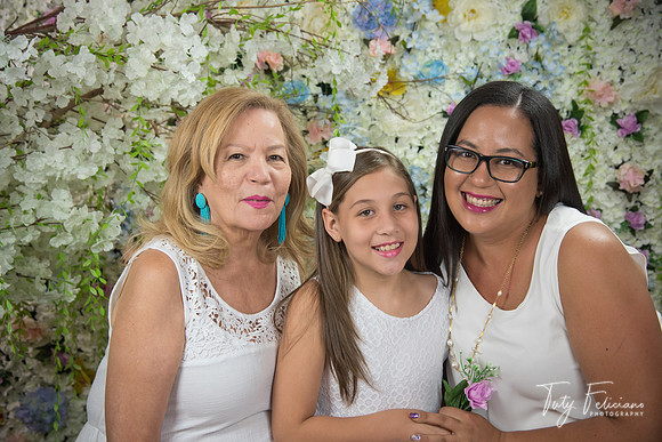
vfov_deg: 24.6
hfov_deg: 36.2
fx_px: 1012
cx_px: 331
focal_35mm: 55
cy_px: 221
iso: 1250
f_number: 5
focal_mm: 55
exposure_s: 1/125
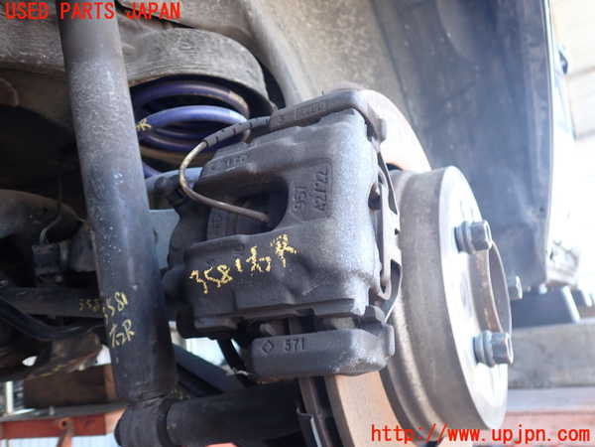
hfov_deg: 60.0
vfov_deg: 46.8
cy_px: 224
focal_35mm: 30
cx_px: 298
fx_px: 516
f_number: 2.3
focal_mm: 5.4
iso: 200
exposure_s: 1/50
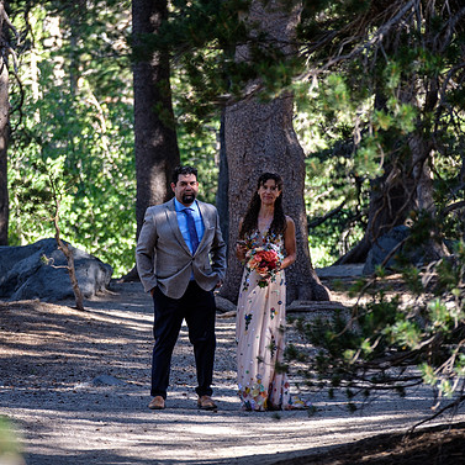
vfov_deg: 6.6
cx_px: 228
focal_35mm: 264
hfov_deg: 6.6
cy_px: 230
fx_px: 4012
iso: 200
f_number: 2.8
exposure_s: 1/150
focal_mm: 134.4
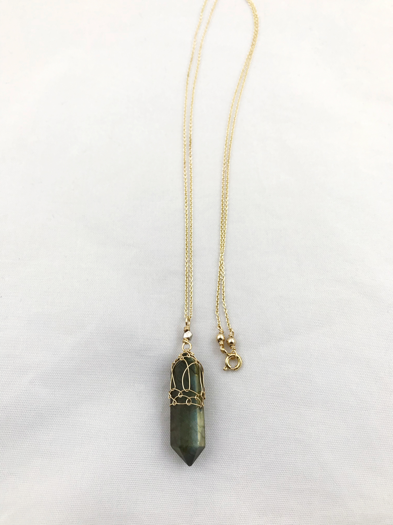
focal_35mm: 28
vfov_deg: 63.4
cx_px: 196
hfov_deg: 49.7
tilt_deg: -66.8
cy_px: 262
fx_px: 424
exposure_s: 1/162
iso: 20
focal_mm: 3.99
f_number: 1.8
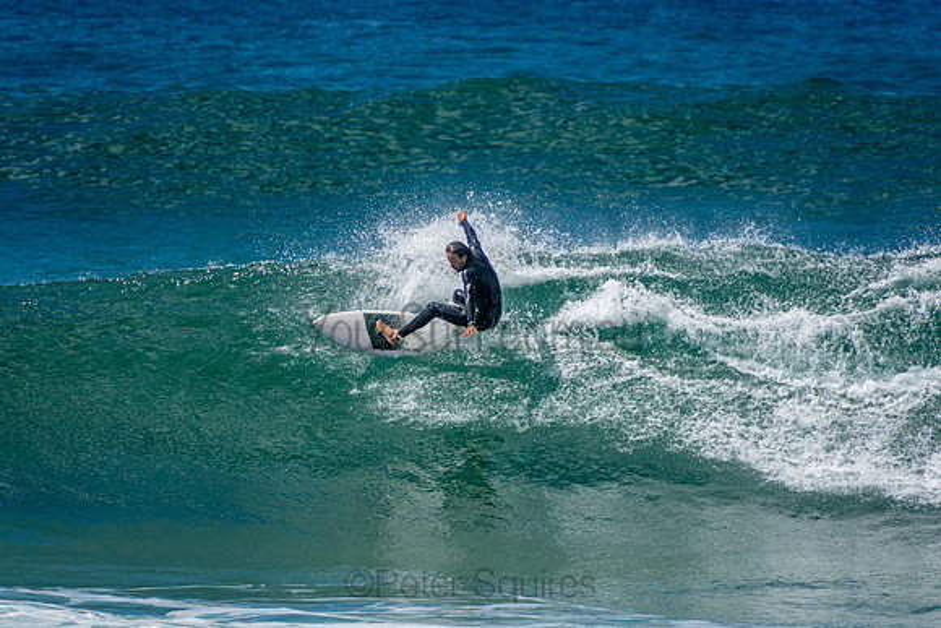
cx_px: 470
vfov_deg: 2.3
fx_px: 15686
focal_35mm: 600
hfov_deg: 3.4
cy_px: 314
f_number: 5.6
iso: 320
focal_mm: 400
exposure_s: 1/2000
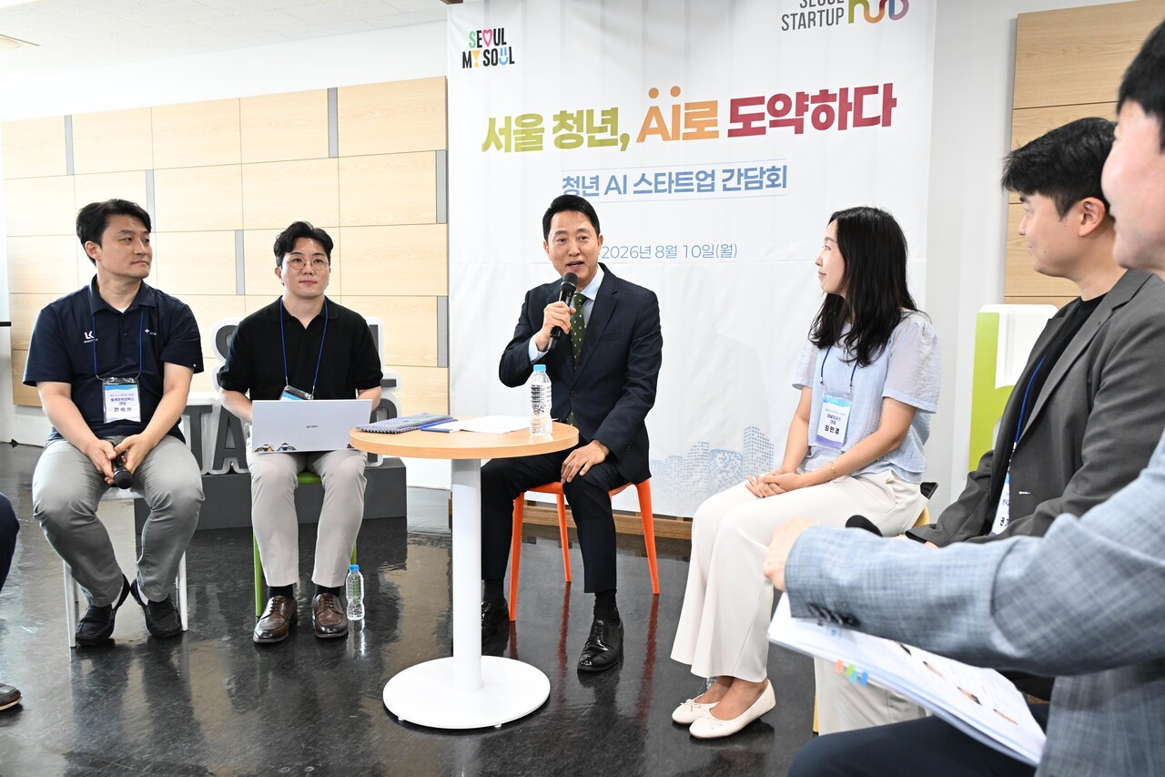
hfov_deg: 64.6
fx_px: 922
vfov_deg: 45.7
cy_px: 388
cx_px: 582
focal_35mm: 28
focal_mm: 28.5
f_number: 5.6
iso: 2500
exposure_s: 1/100
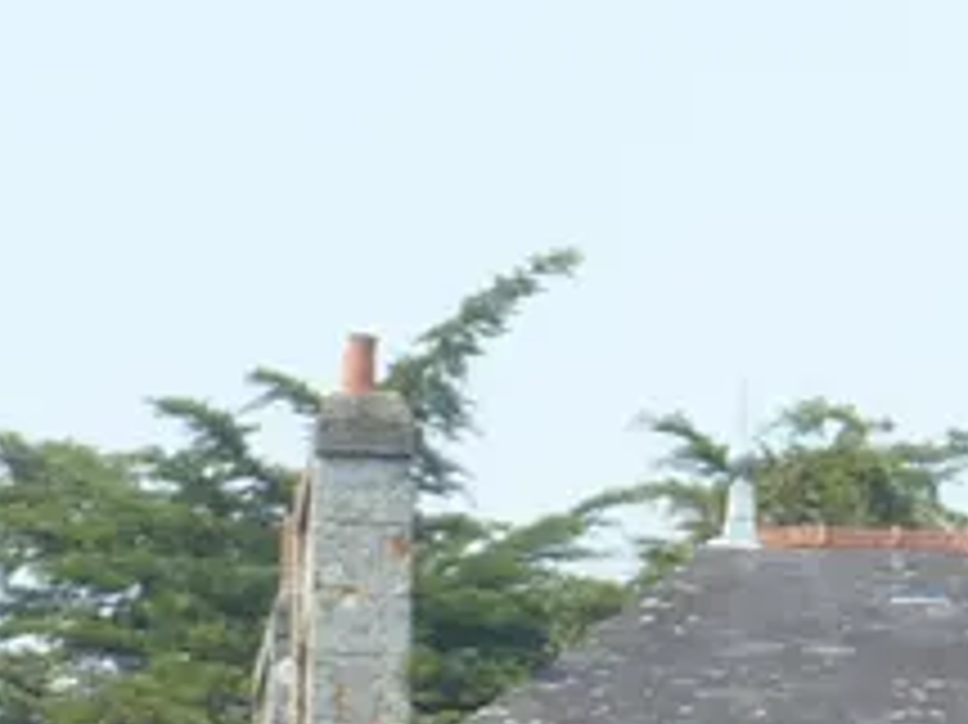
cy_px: 1295
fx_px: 19284
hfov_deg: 2.8
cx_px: 2638
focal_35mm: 690
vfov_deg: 2.1
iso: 80
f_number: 4.3
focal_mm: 15.8
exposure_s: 1/320
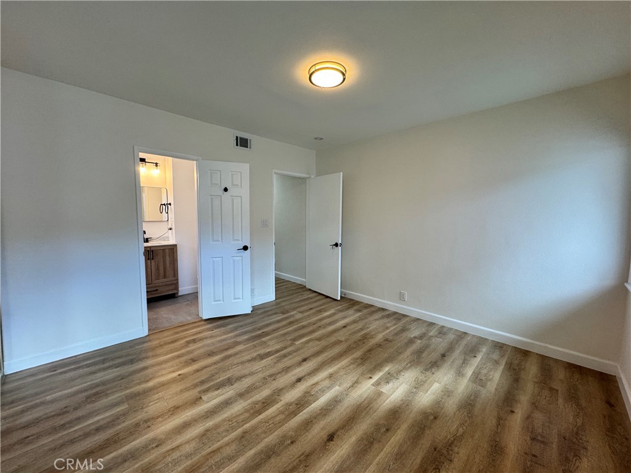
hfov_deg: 102.1
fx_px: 255
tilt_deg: -5.6
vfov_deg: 85.7
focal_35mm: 14
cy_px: 236
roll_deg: -0.3
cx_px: 316
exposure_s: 1/120
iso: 160
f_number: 2.2
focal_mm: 2.22
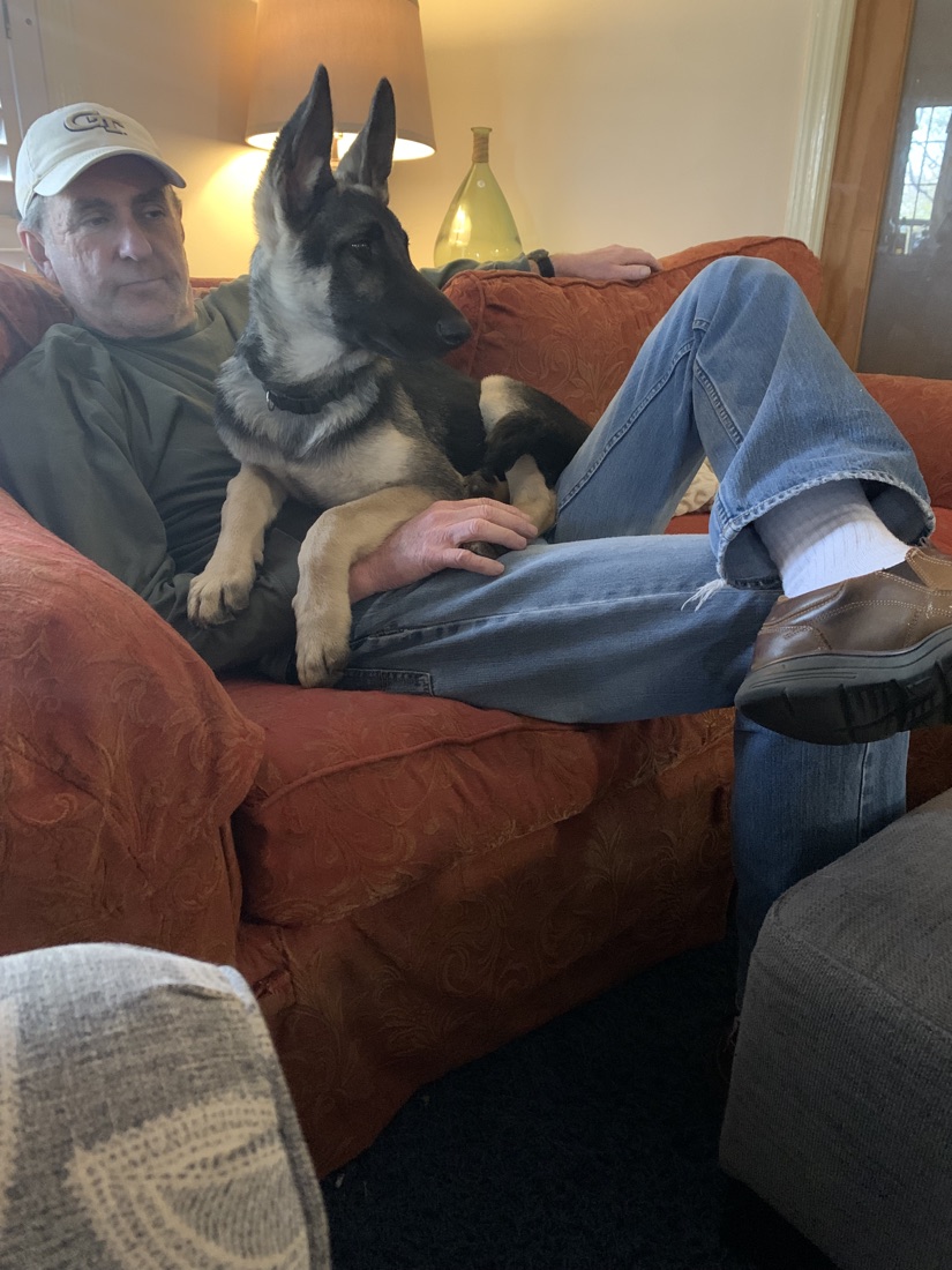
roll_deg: -1.9
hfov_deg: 53.1
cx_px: 476
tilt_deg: -20.9
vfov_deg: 67.3
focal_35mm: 26
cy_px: 635
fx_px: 953
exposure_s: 1/30
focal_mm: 4.25
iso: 800
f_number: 1.8
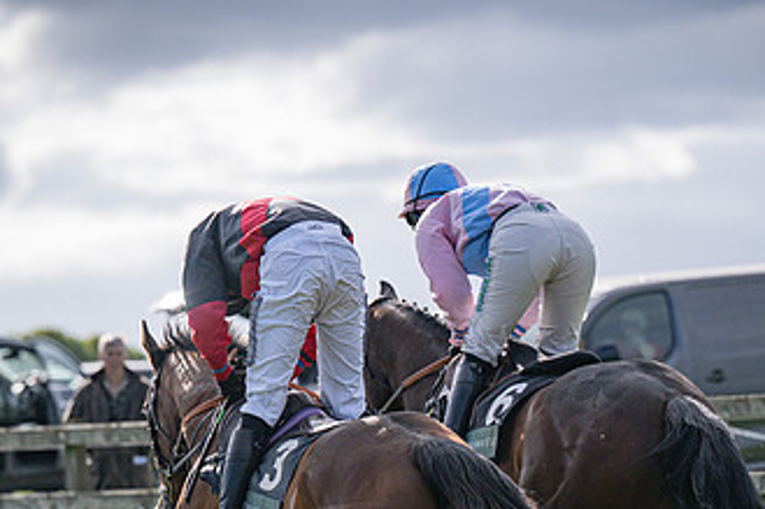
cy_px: 500
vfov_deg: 4.3
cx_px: 441
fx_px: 6754
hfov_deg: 6.5
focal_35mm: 318
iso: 400
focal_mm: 155
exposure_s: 1/5000
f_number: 4
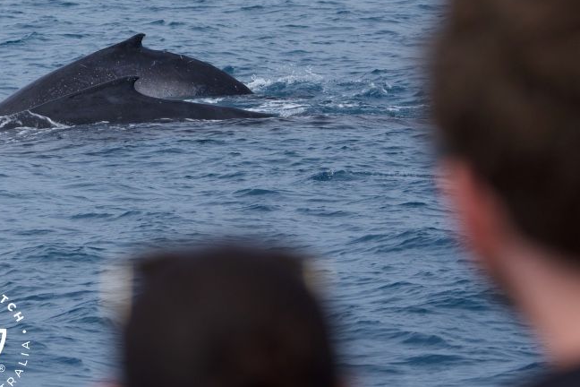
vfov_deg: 5.3
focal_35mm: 258
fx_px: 4156
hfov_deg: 8.0
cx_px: 265
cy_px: 171
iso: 1000
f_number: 8
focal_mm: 209
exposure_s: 1/3200
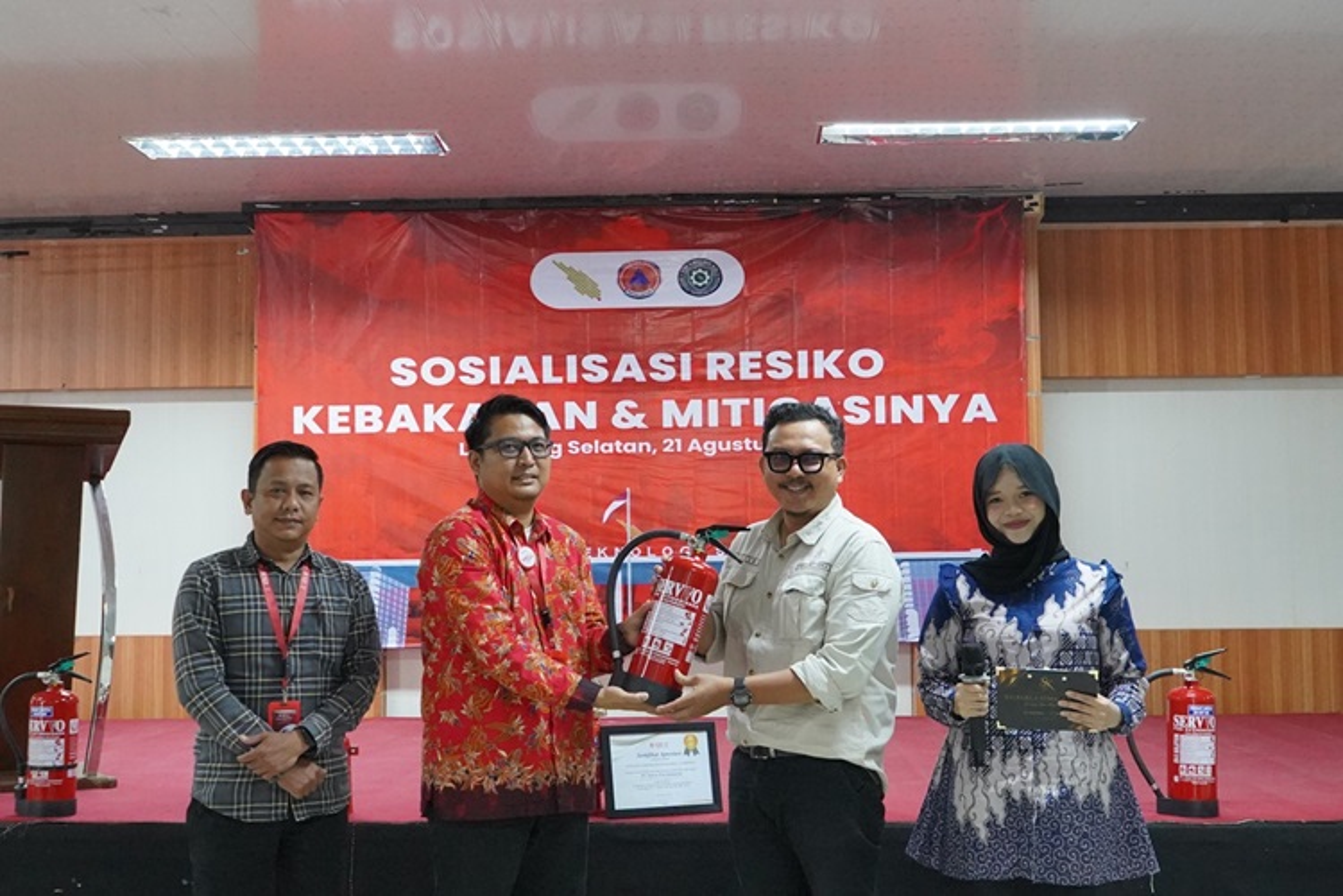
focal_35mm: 42
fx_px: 1567
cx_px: 672
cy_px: 448
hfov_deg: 46.4
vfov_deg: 31.9
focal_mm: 28
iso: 8000
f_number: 5.6
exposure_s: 1/125
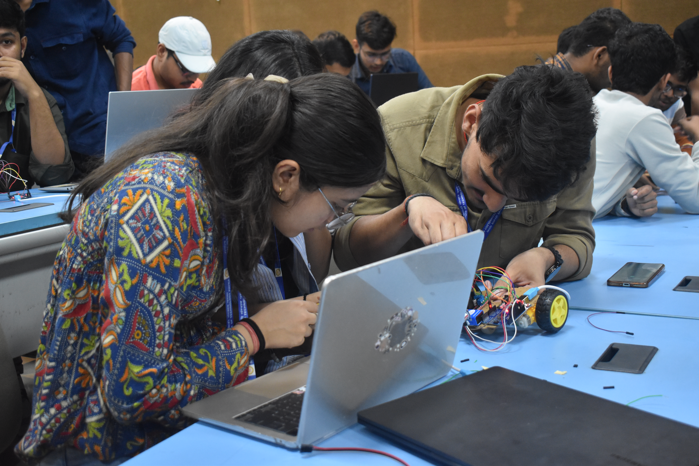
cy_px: 233
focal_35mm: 44
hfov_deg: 45.0
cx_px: 350
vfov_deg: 30.9
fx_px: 845
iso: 2200
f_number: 4.2
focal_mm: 29
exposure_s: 1/60
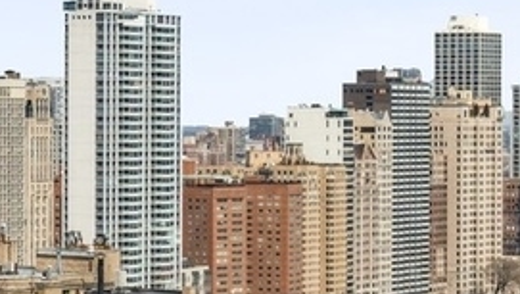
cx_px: -540
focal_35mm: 200
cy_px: 209
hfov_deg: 9.9
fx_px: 2760
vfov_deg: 6.1
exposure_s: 1/320
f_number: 8
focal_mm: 32
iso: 160
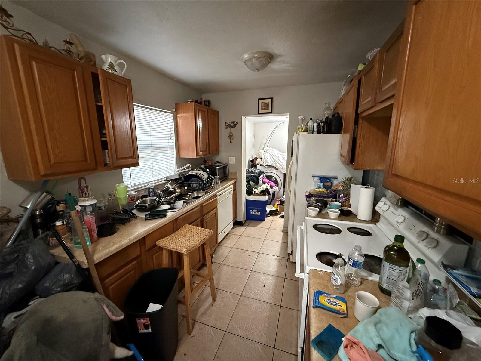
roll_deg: +0.3
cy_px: 180
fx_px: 195
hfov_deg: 102.1
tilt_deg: -10.8
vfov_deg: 85.7
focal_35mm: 14
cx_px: 240
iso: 800
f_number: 2.2
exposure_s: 1/60
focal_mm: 2.22
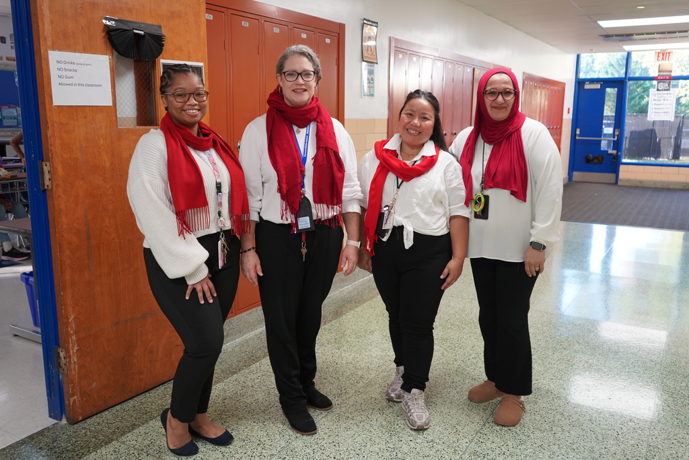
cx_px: 344
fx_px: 574
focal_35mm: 30
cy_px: 230
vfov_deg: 43.6
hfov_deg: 61.9
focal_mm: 30
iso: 1600
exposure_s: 1/160
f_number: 4
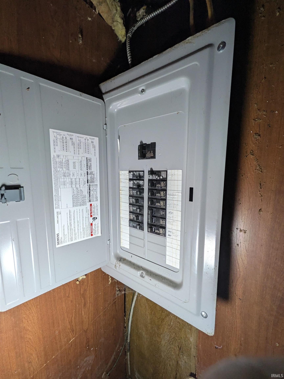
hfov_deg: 85.7
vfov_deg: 102.1
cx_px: 142
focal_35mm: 14
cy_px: 190
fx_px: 153
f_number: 2.2
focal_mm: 1.85
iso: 163
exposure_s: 1/247
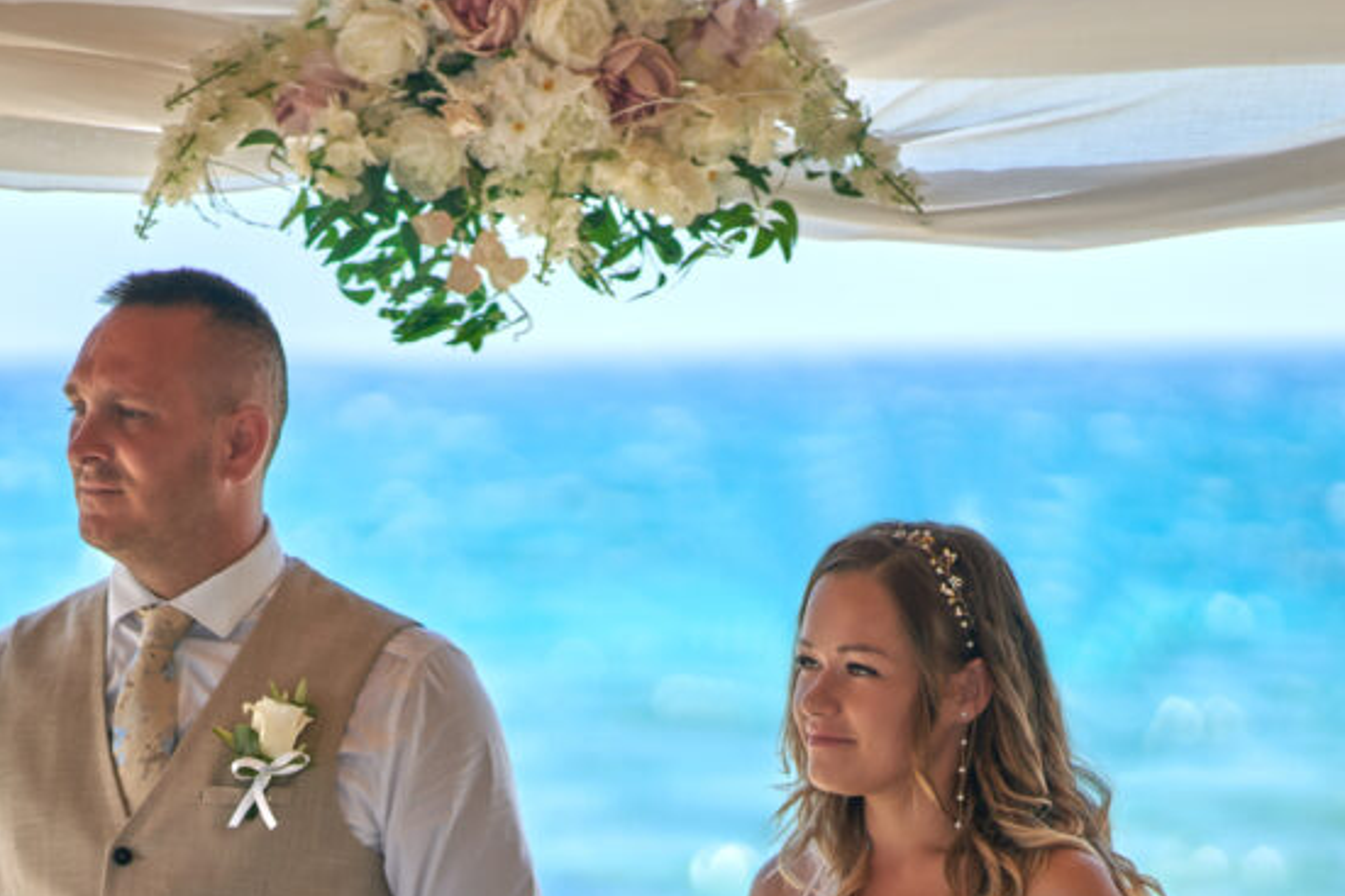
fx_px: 5901
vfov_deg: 8.6
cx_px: 525
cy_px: 824
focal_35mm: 158
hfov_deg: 13.0
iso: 100
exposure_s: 1/5000
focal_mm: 85
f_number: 1.4
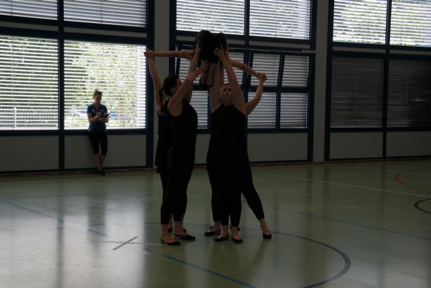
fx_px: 766
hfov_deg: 31.4
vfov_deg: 21.3
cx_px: 216
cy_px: 144
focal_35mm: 64
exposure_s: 1/60
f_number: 5
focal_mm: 42
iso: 200
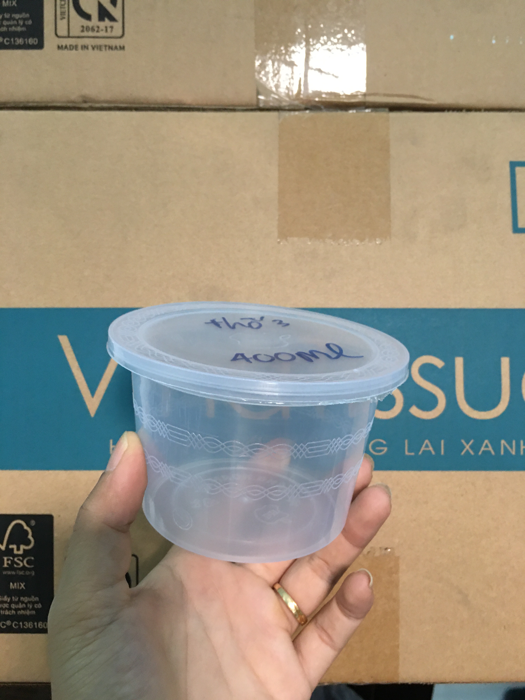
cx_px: 262
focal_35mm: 29
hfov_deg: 48.2
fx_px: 586
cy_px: 350
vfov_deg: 61.7
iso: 100
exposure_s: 1/17
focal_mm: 4.15
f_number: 2.2
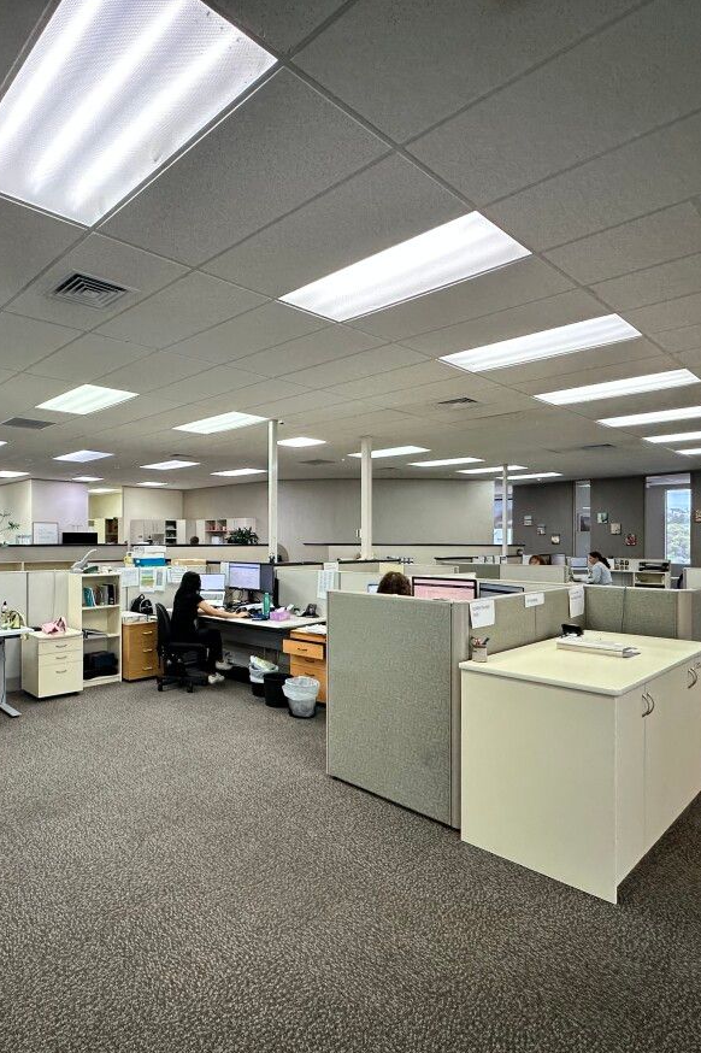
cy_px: 539
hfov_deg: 59.7
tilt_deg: +1.6
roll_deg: +0.0
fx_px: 585
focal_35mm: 20
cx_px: 208
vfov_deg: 84.0
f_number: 2.2
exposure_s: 1/100
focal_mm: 2.22
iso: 160
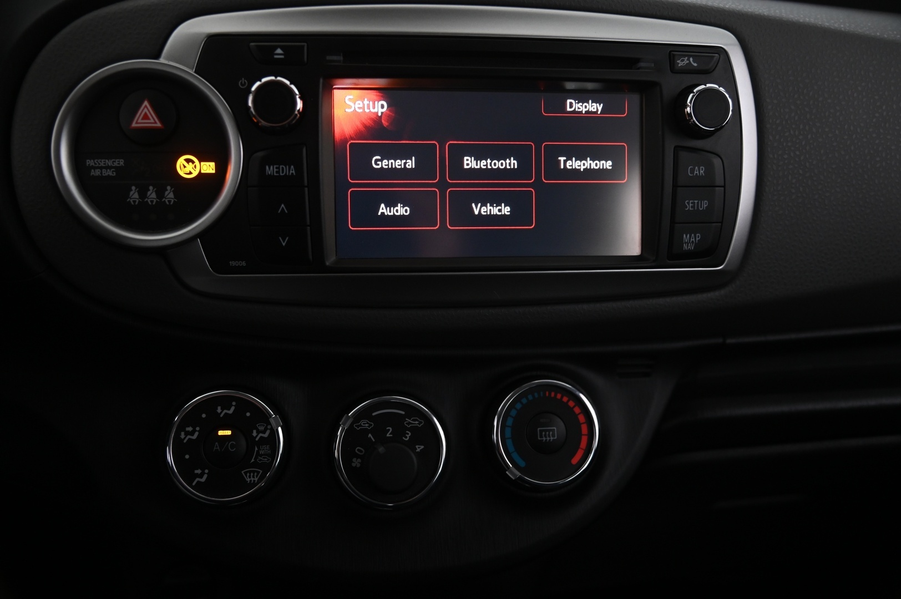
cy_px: 300
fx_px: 850
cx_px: 450
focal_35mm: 34
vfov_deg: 38.8
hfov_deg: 55.8
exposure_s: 1/40
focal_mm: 34
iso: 2000
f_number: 4
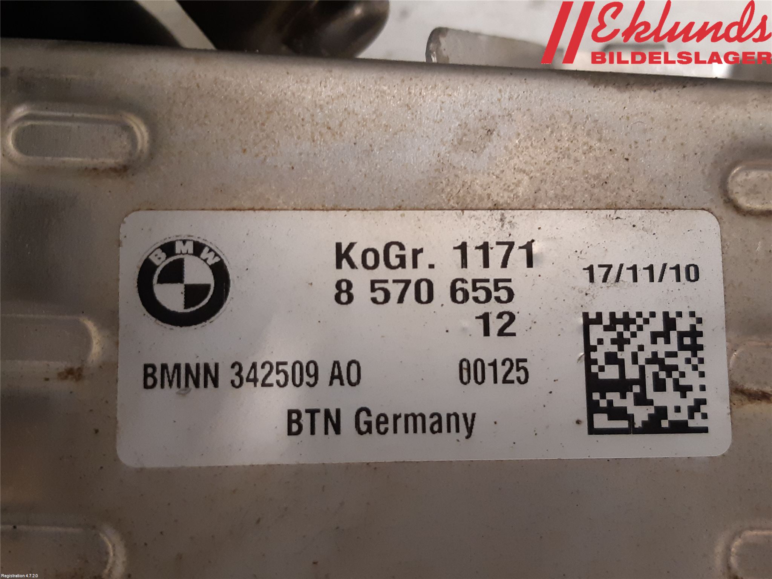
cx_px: 386
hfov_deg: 67.3
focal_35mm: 26
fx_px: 580
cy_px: 290
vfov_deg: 53.1
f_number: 1.7
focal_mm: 3.93
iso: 200
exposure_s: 1/25
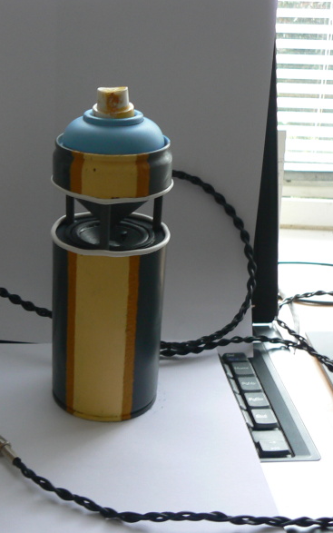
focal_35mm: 52
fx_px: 755
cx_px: 36
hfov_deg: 24.2
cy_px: 270
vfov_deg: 38.9
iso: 80
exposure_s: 1/6
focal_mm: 6
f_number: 2.8
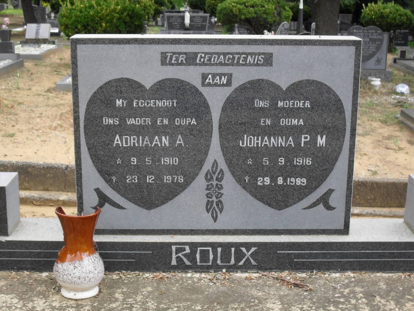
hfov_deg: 33.8
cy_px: 156
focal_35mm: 57
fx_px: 682
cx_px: 207
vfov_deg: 25.7
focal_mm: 10.1
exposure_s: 1/125
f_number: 4.3
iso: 100
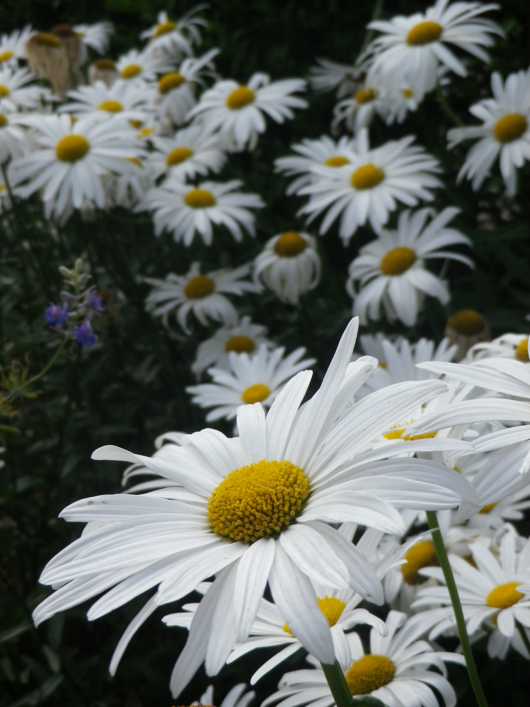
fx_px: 1245
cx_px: 265
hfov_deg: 24.0
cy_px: 354
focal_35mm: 61
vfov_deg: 31.7
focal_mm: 10.9
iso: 100
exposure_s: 1/500
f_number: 4.6
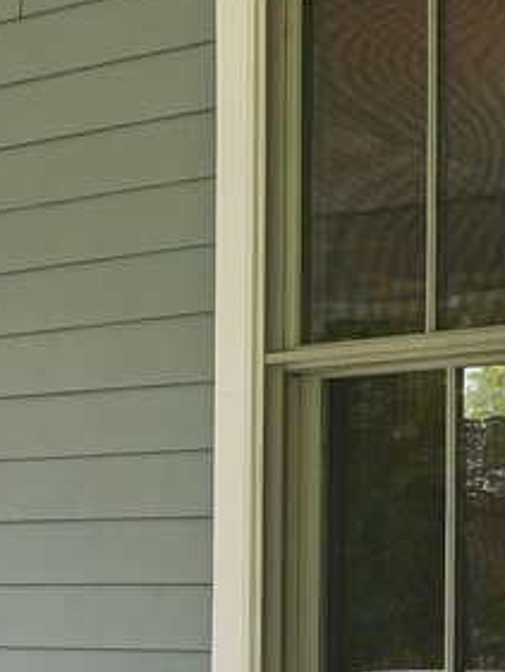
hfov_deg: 12.1
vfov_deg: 17.1
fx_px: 2177
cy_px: 680
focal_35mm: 112
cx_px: 926
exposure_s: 1/50
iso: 200
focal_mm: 16
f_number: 8
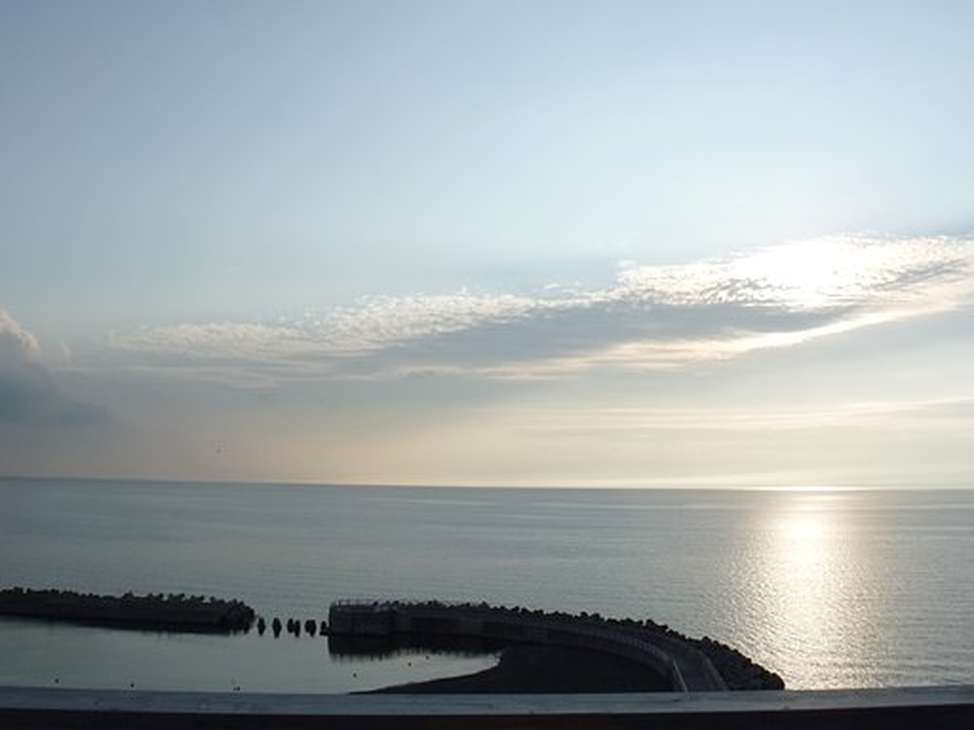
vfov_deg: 40.7
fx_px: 985
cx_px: 487
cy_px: 365
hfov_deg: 52.6
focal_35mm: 35
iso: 200
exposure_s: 1/1600
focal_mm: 6.3
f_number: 5.6
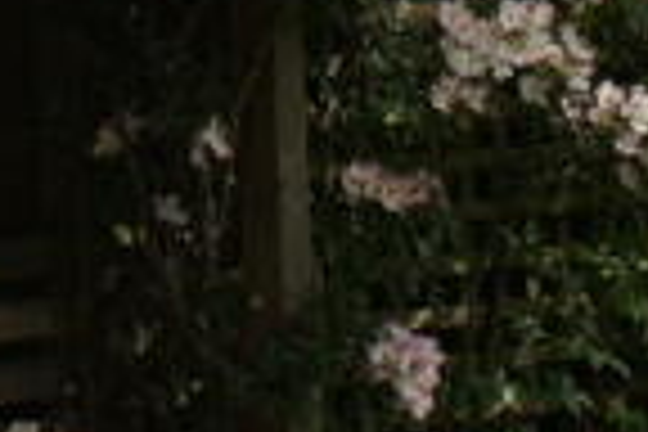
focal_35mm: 191
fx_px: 3438
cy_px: -416
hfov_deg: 10.5
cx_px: -236
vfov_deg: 7.0
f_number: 9
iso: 100
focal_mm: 28
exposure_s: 1/160
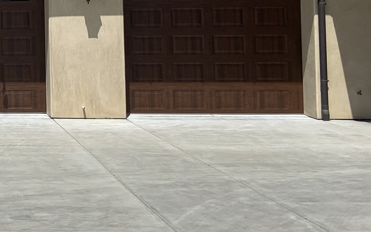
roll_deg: -0.4
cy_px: 2
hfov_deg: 22.4
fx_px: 819
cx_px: -132
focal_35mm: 81
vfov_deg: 15.8
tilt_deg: +2.1
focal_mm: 4.25
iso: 32
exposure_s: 1/4831
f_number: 1.8
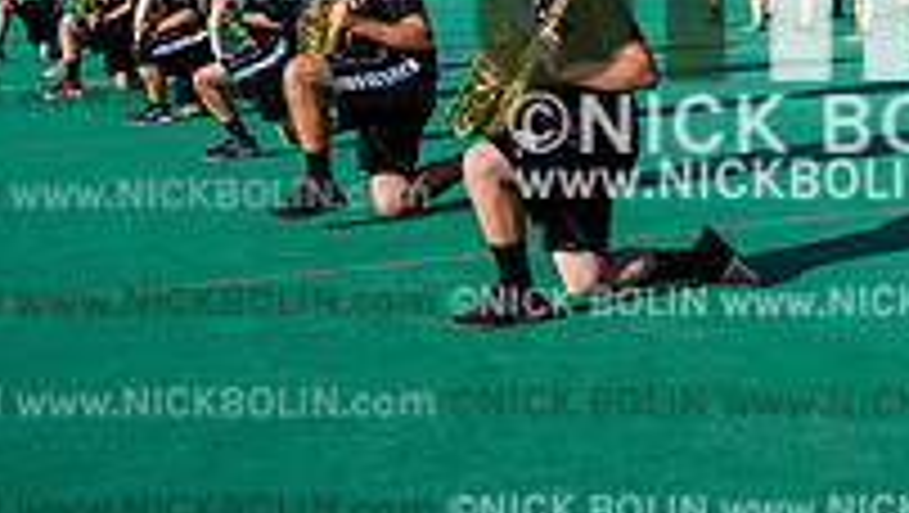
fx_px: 1737
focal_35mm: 72
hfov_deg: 28.4
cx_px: 792
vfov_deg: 16.4
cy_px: -14
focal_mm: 24
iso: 100
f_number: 4
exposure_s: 1/500
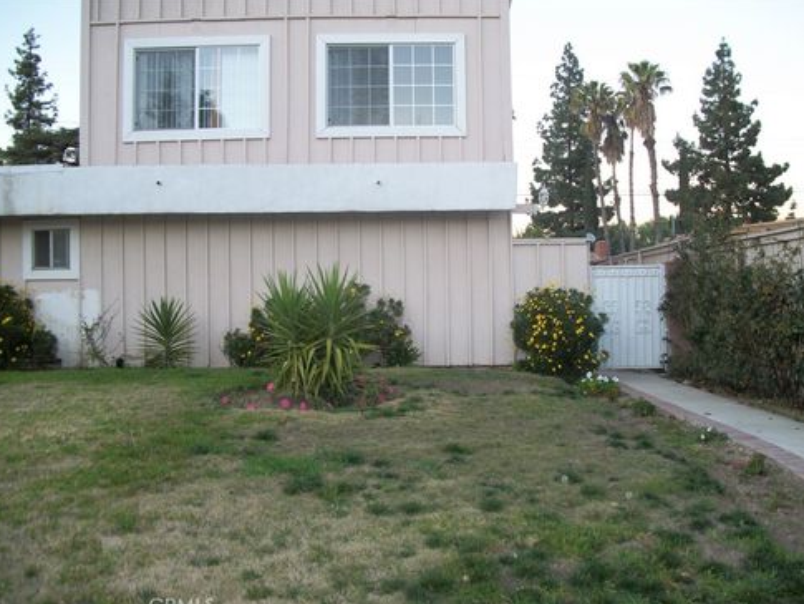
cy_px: 306
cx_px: 396
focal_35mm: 33
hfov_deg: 55.3
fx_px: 767
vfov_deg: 43.0
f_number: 2.9
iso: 160
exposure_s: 1/40
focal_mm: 5.7
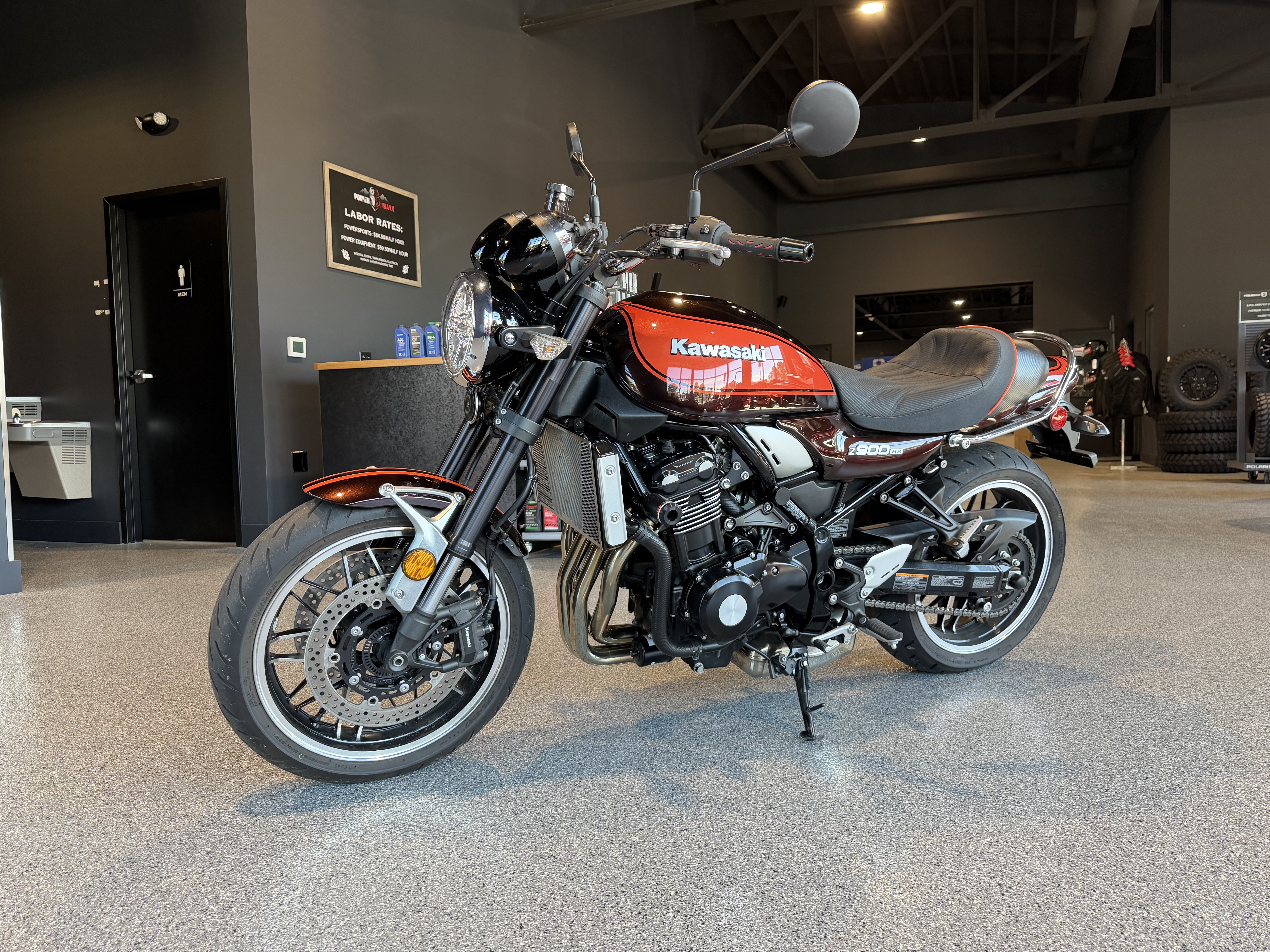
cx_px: 635
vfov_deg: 56.8
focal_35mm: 24
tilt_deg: -3.0
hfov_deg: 71.6
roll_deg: +1.7
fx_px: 881
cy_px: 476
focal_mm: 6.76
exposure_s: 1/120
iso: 200
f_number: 1.78
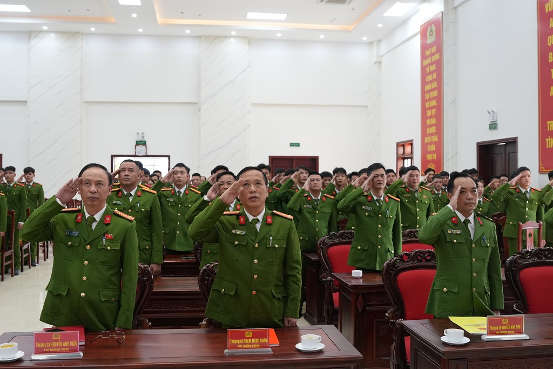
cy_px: 184
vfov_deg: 36.8
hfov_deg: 53.1
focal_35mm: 36
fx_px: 553
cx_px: 276
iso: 1000
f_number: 4
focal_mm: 24
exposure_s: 1/160
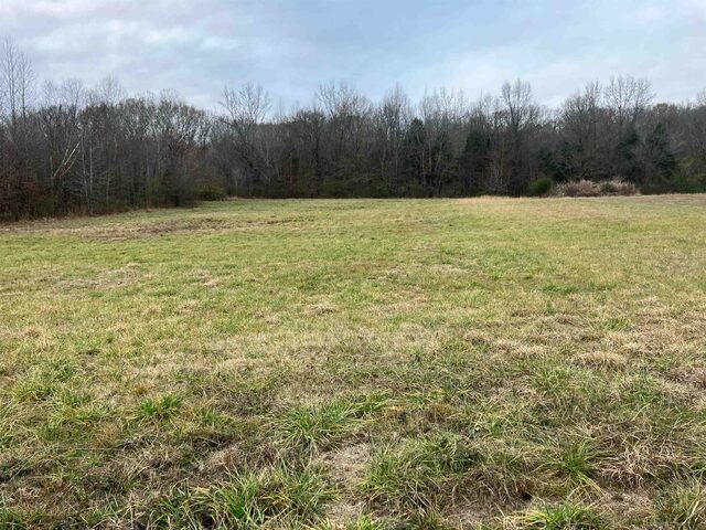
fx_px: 571
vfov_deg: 49.7
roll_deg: -0.5
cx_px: 353
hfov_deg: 63.4
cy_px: 265
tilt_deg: -6.7
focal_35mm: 28
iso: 32
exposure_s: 1/121
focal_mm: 3.99
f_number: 1.8
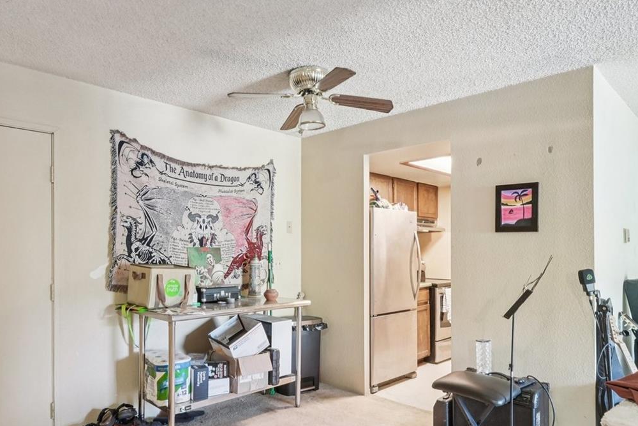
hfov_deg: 73.7
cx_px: 303
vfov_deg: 52.8
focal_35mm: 24
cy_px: 257
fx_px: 425
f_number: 8
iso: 800
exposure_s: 1
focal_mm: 10
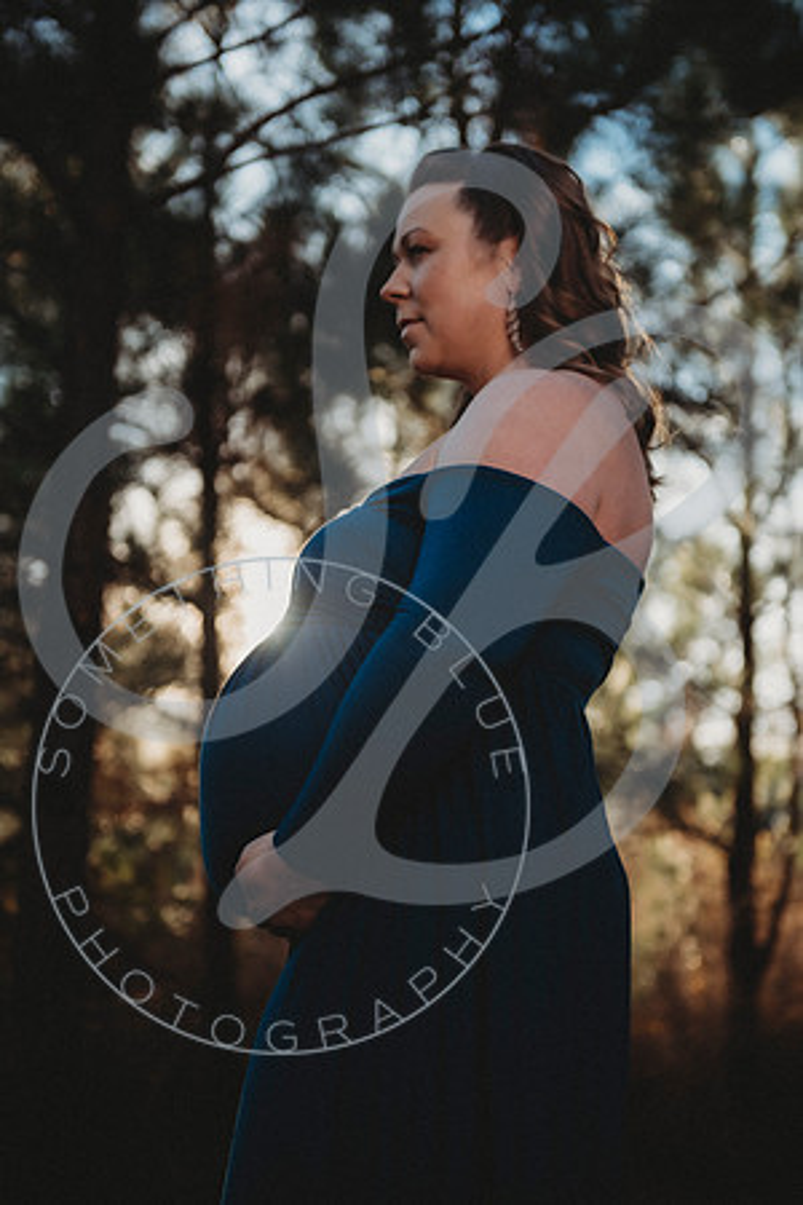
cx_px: 402
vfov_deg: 28.8
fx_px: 2342
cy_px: 602
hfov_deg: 19.5
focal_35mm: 70
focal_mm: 70
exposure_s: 1/400
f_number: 2.8
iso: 100
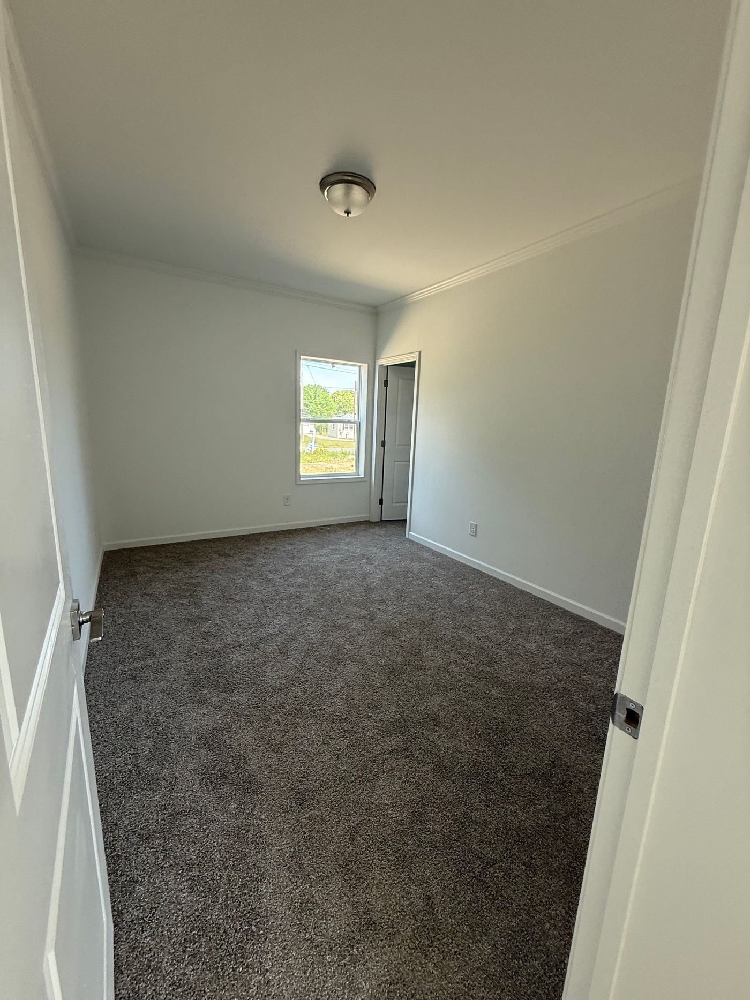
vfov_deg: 102.1
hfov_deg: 85.7
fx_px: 404
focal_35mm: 14
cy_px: 500
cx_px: 375
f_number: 2.2
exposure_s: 1/99
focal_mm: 2.22
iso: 125
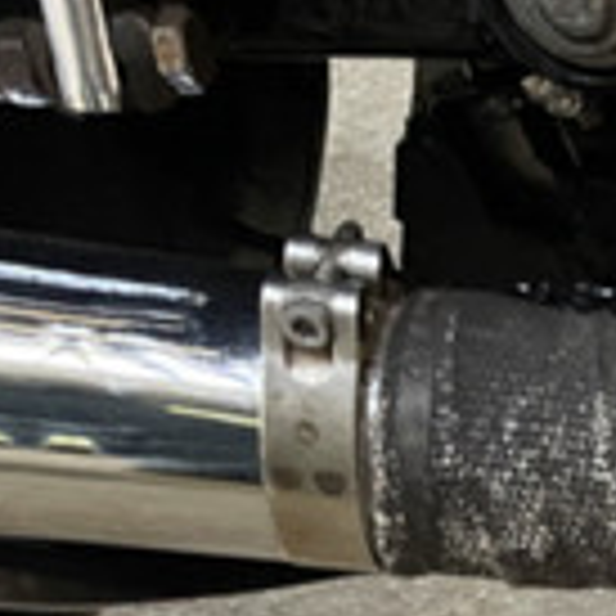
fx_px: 2154
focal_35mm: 107
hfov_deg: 13.1
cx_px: 1380
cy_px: 886
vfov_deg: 15.2
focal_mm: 4.2
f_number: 1.6
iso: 400
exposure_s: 1/60
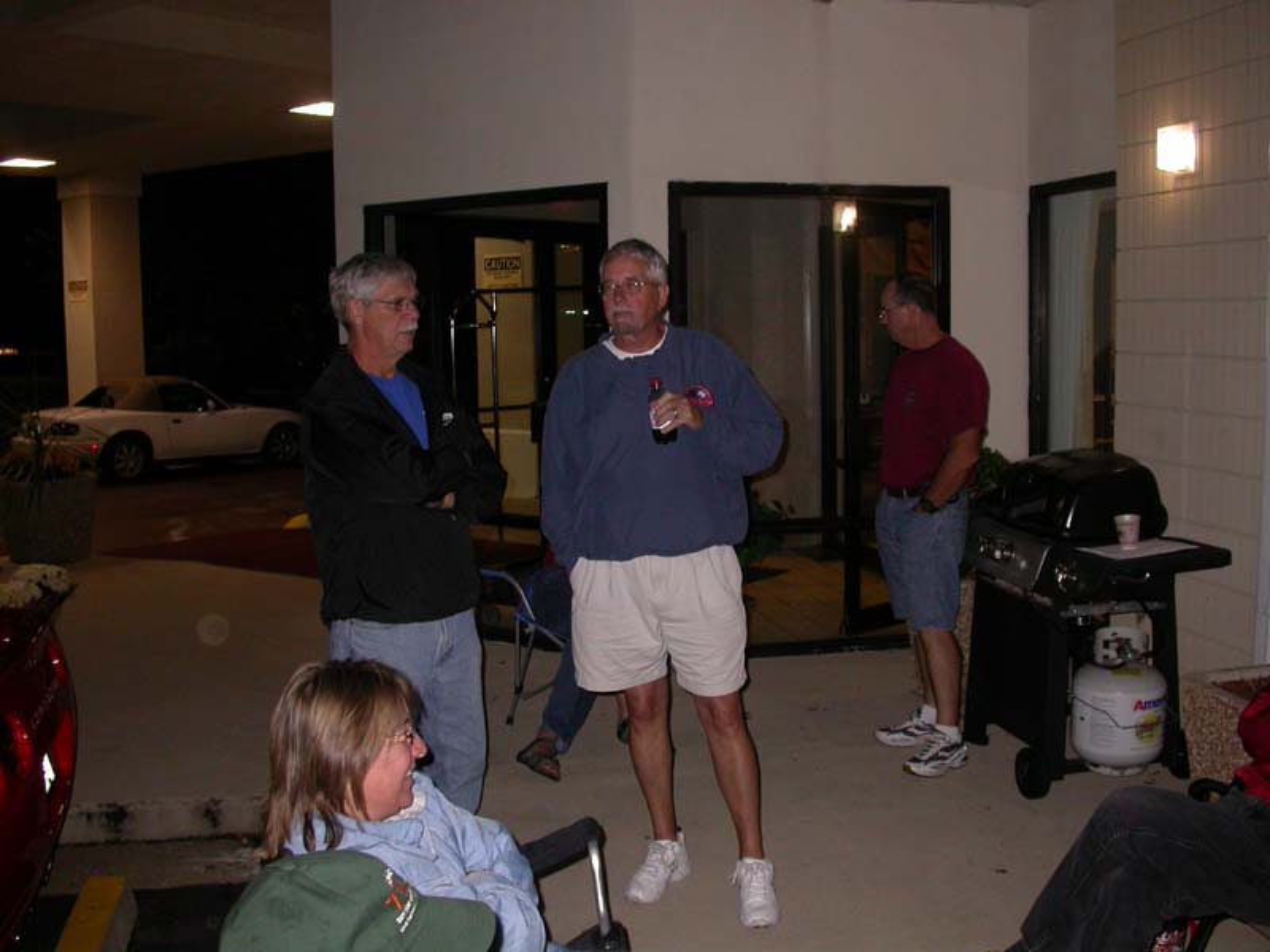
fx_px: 1394
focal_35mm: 38
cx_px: 635
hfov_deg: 49.0
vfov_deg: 37.7
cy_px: 476
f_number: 2.6
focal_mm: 7.85
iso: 200
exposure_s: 1/60
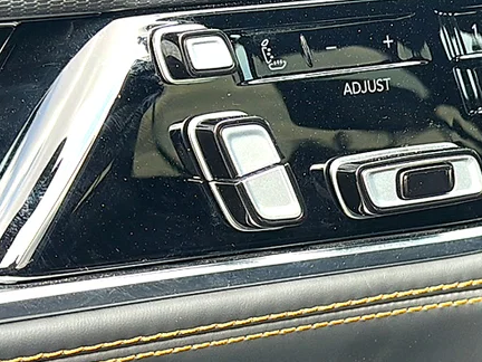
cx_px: 377
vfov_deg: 14.5
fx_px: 1420
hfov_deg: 19.1
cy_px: 141
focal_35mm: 102
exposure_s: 1/203
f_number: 1.78
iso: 64
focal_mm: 6.86
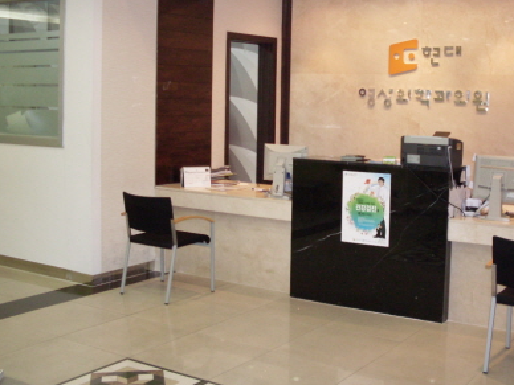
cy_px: 149
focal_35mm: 49
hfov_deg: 38.6
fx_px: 728
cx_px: 325
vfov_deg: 29.6
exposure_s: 1/45
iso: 240
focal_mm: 6.3
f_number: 2.8
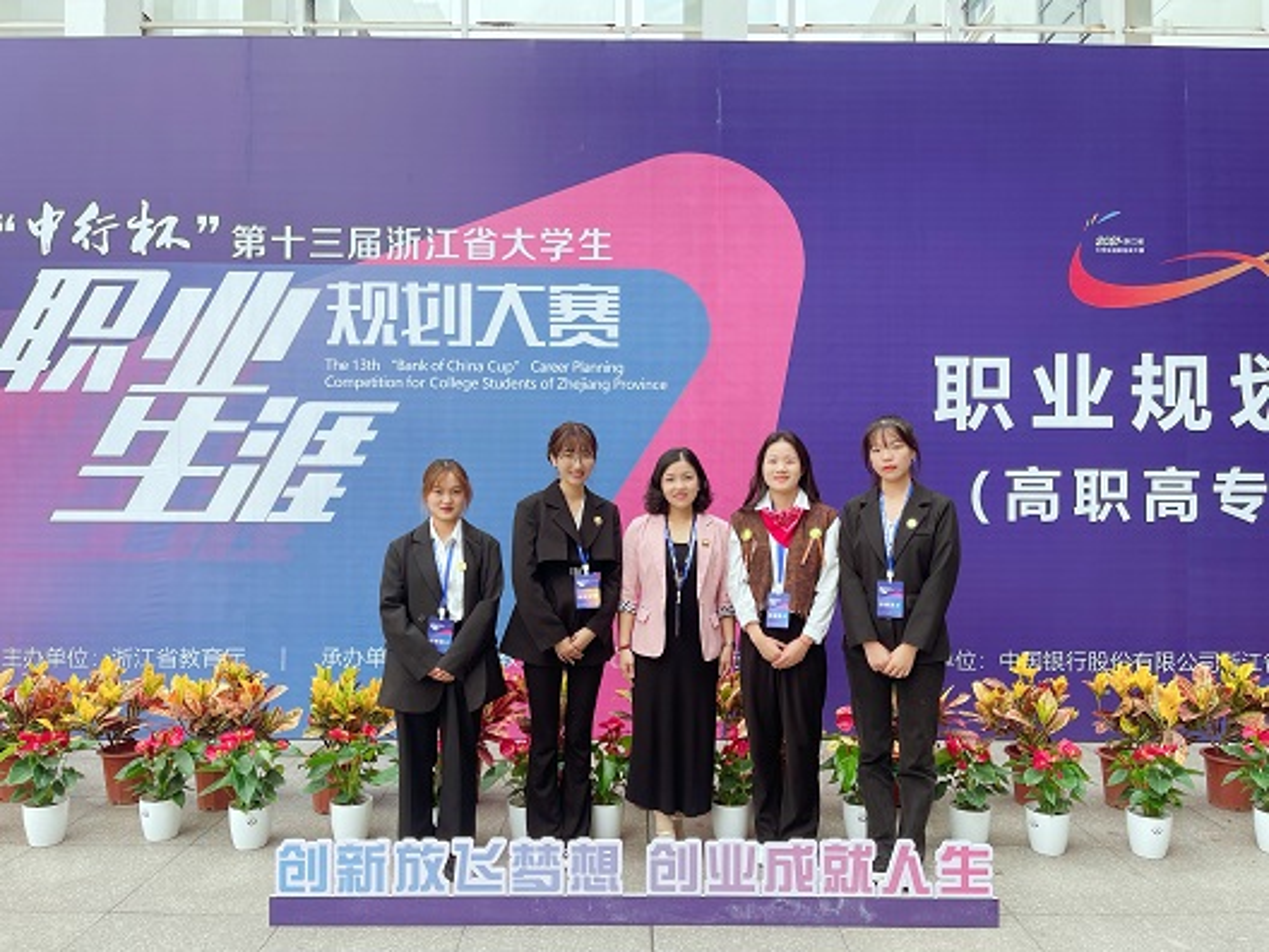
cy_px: 476
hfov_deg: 67.3
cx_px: 634
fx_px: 953
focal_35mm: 26
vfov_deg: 53.1
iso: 32
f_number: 1.6
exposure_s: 1/364
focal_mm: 5.1
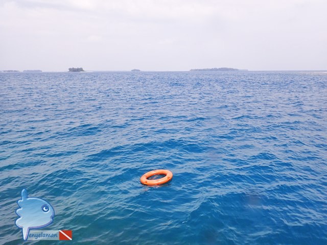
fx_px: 236
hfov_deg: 69.4
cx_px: 164
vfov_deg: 54.9
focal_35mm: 25
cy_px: 122
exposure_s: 1/200
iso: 100
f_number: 8
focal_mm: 4.5
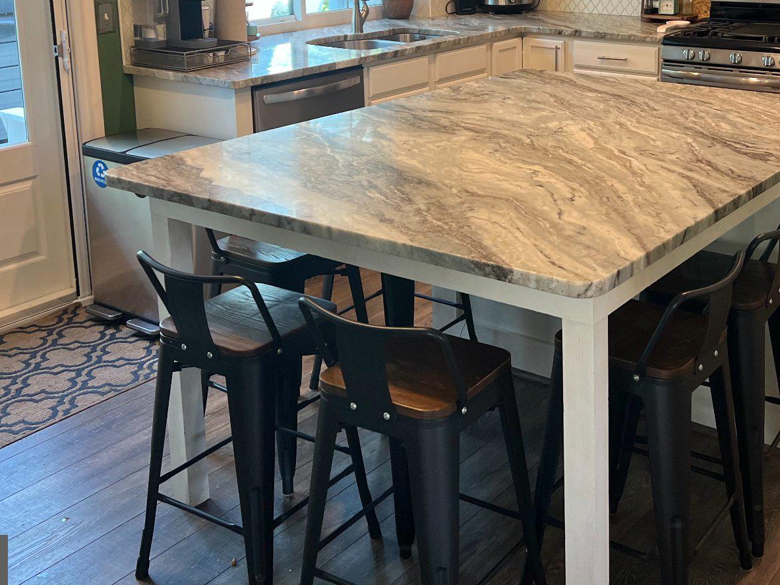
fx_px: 1014
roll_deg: +0.5
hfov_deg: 41.5
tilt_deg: -10.5
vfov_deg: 31.0
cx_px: 518
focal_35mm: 45
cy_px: 82
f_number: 1.5
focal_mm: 5.7
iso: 125
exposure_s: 1/111
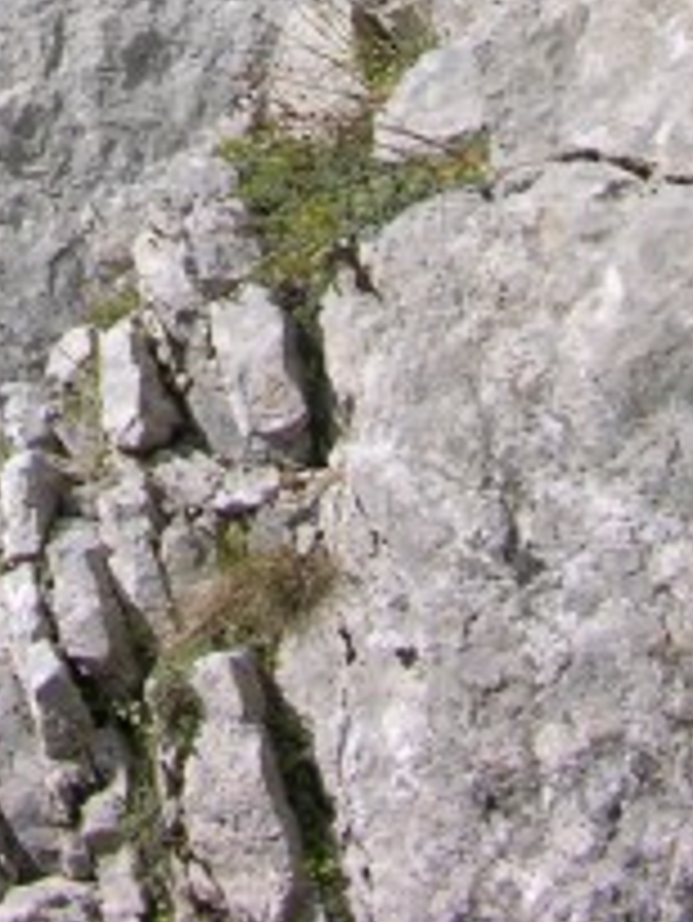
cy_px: -742
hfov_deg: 10.9
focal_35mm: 131
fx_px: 3493
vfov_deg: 13.5
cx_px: -356
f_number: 5.6
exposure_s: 1/274
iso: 50
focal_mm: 8.9
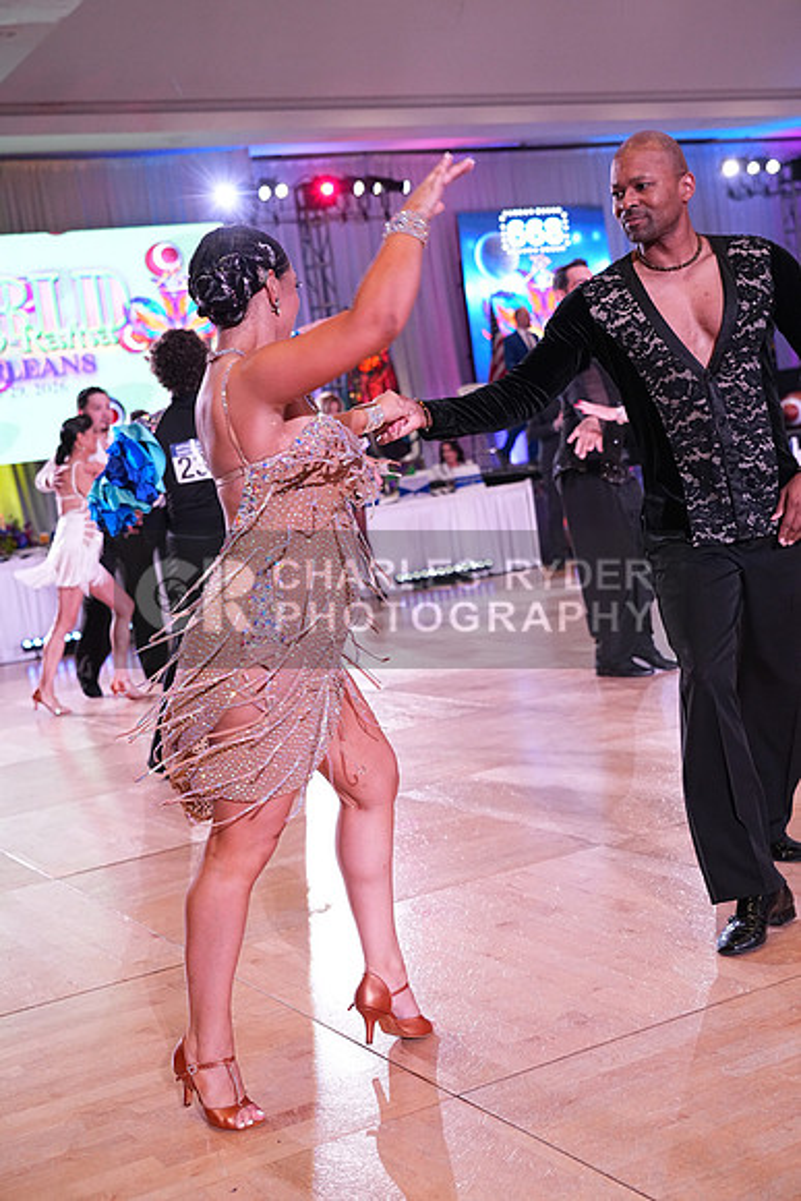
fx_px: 1534
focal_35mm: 46
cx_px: 400
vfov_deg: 42.7
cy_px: 600
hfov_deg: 29.3
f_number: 4.5
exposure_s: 1/400
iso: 3200
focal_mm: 46
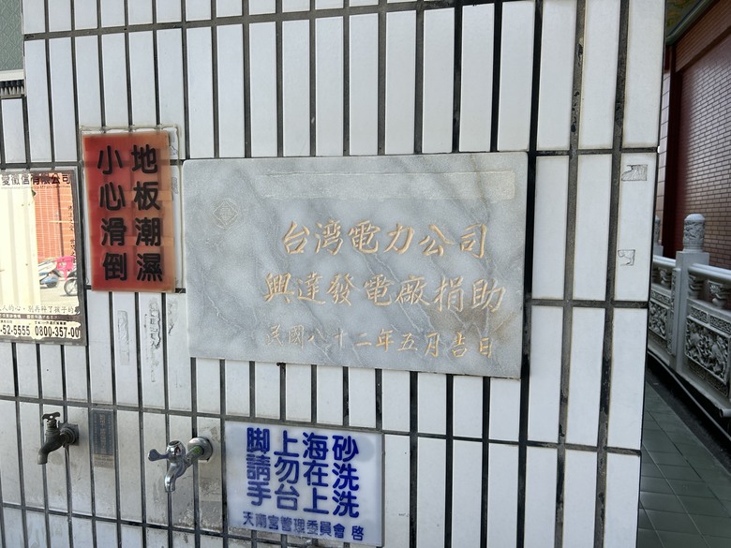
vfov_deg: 53.1
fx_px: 549
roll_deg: -0.5
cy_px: 274
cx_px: 366
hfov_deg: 67.3
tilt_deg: -6.4
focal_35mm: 26
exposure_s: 1/1224
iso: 50
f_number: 1.5
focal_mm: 5.7
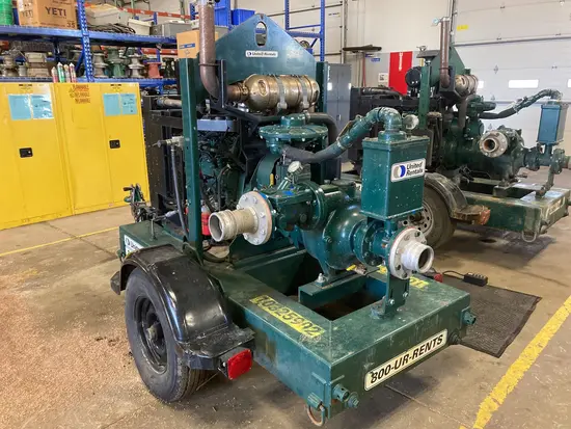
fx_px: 462
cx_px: 286
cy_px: 214
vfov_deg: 49.8
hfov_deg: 63.4
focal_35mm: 28
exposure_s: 1/60
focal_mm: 3.99
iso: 320
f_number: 1.8
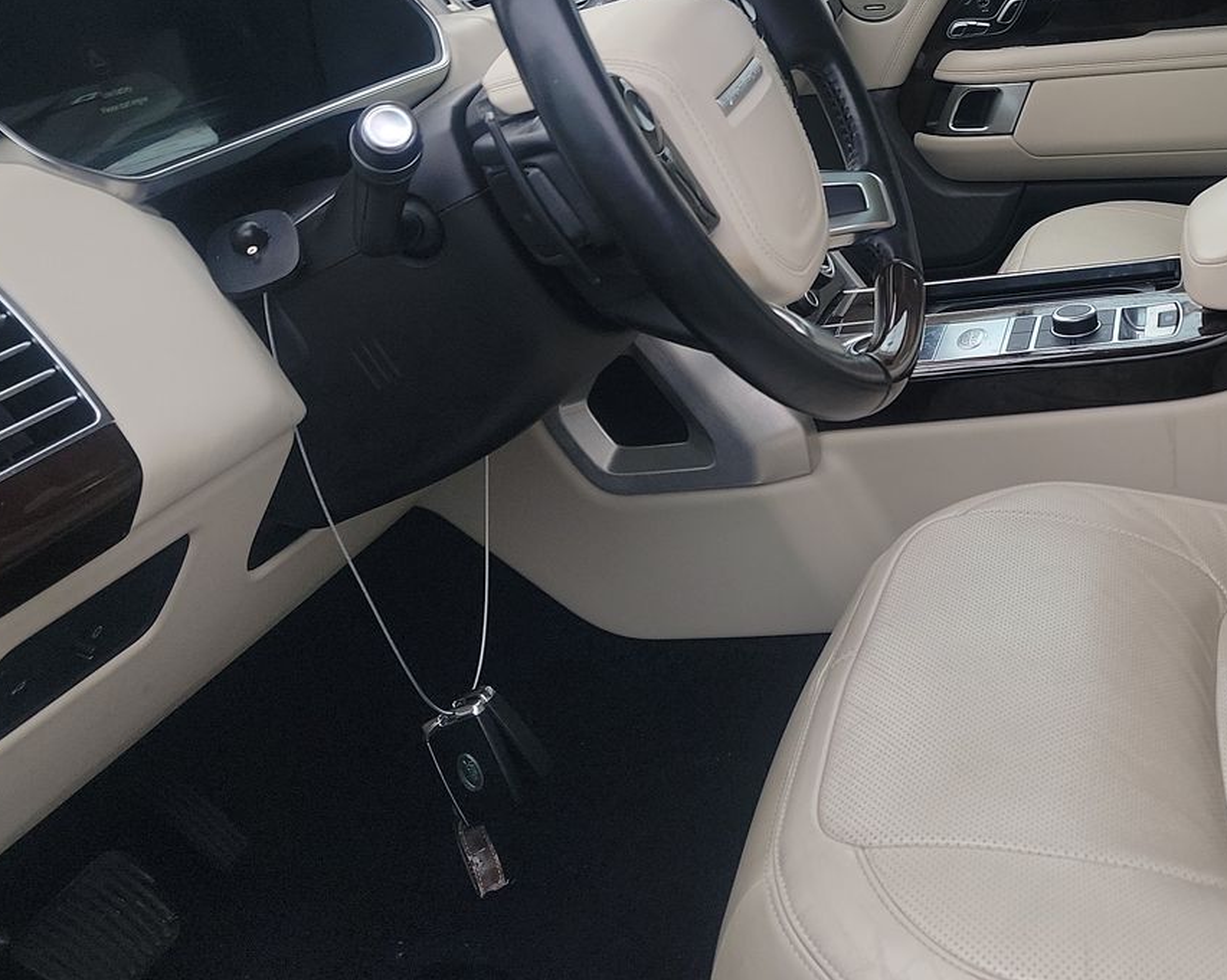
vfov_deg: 33.5
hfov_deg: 40.0
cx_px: 1017
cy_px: 256
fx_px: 1597
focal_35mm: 44
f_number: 1.8
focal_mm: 6.7
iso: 93
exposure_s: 1/59
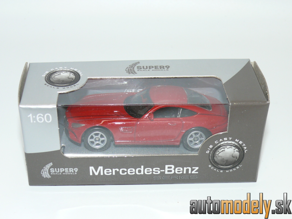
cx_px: 146
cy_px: 110
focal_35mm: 68
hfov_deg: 28.6
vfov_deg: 21.6
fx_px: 574
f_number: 4
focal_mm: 10.8
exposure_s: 1/30
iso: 100
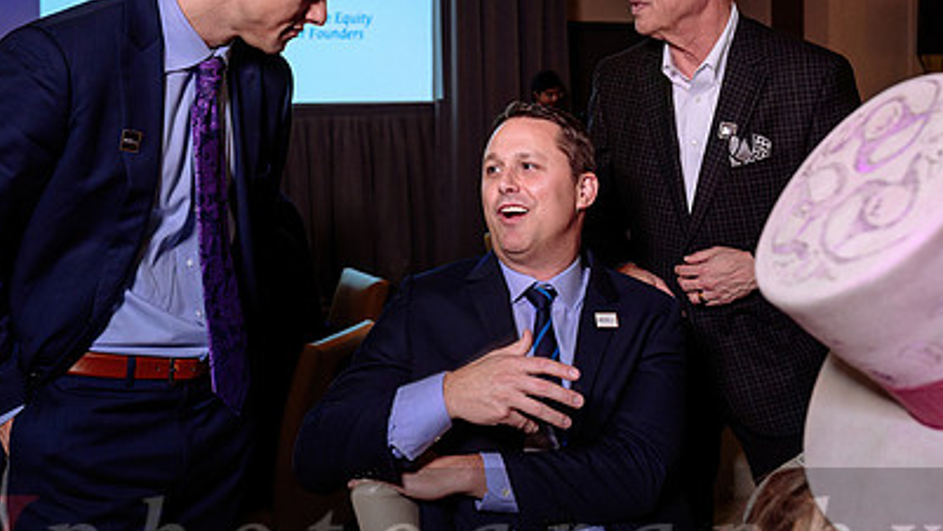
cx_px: 459
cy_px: 161
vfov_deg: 23.8
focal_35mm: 50
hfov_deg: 41.3
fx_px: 1251
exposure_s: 1/100
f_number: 4
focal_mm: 29
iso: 1000
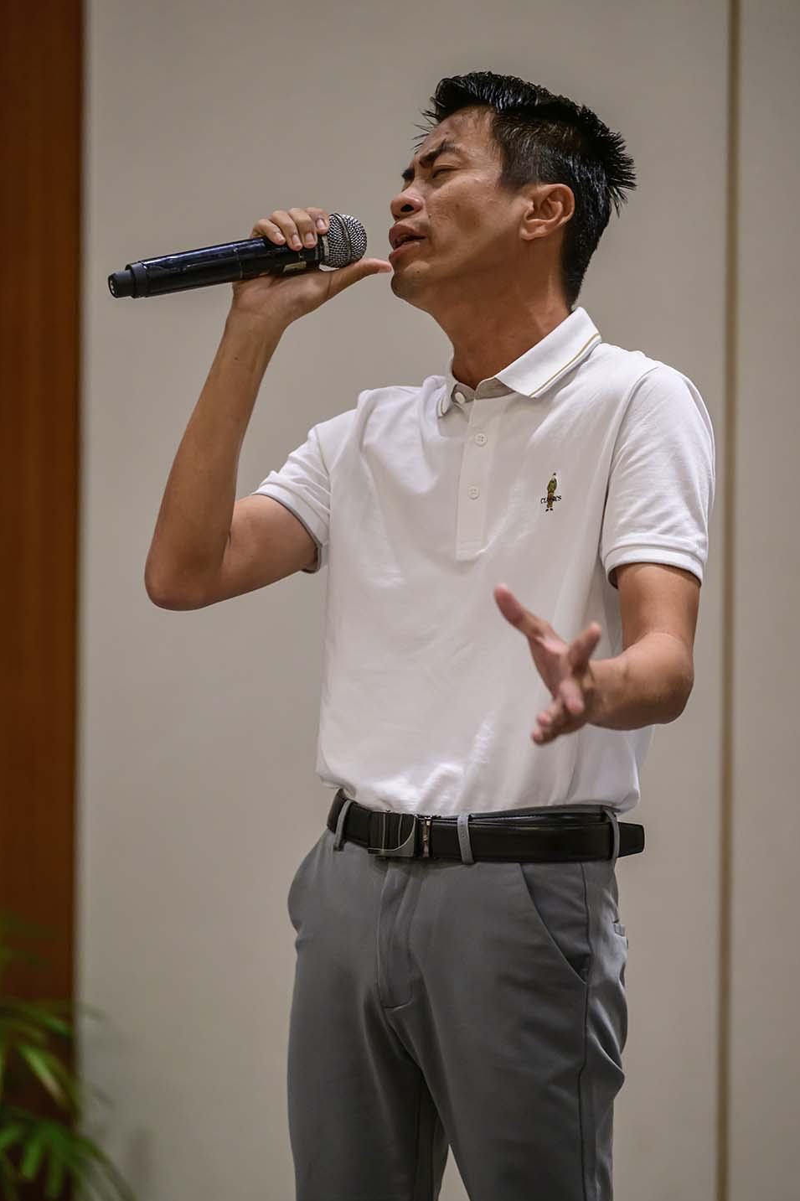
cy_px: 603
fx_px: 6701
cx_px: 400
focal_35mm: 201
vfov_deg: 10.2
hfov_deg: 6.8
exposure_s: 1/200
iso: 1800
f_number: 2.8
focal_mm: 200
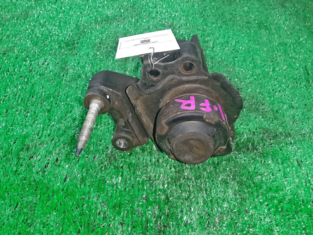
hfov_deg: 67.3
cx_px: 156
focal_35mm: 26
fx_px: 235
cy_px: 118
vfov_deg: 53.1
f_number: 1.7
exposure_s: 1/33
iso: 171
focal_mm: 3.93
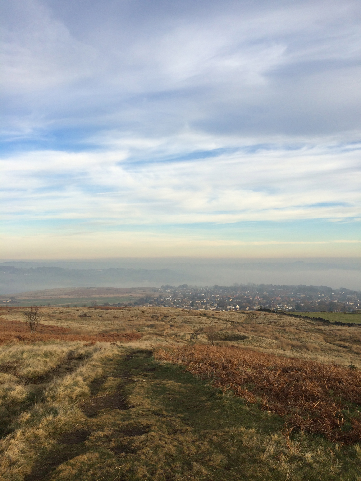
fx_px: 417
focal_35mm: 30
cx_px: 180
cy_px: 240
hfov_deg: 46.8
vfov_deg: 60.0
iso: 32
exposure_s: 1/1244
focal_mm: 4.12
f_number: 2.2
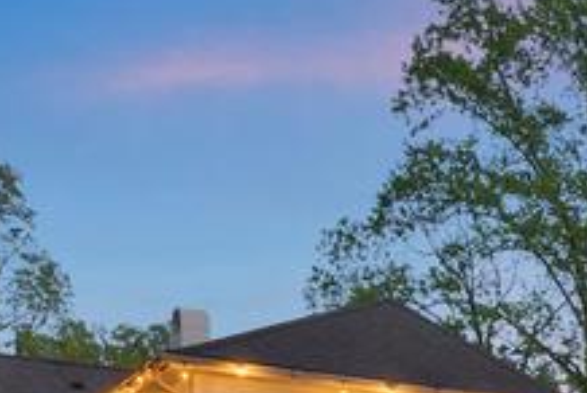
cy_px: 647
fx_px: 1225
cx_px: 808
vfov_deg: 16.1
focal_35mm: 75
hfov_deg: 23.2
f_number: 9
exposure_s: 1/1.67
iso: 1250
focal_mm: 16
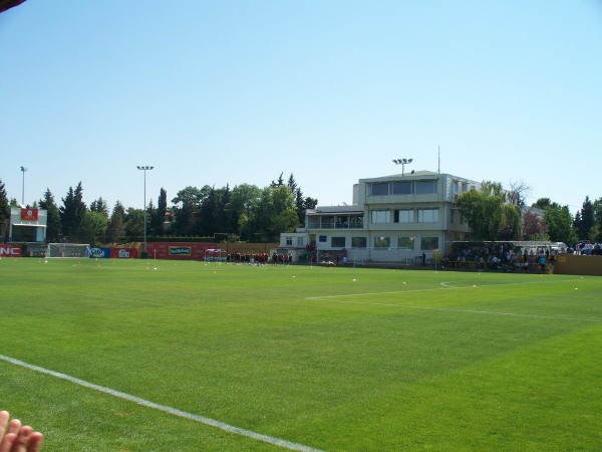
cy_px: 226
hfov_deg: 51.4
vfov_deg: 39.7
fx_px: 626
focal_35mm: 36
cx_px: 301
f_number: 5
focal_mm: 7.54
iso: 64
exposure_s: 1/320
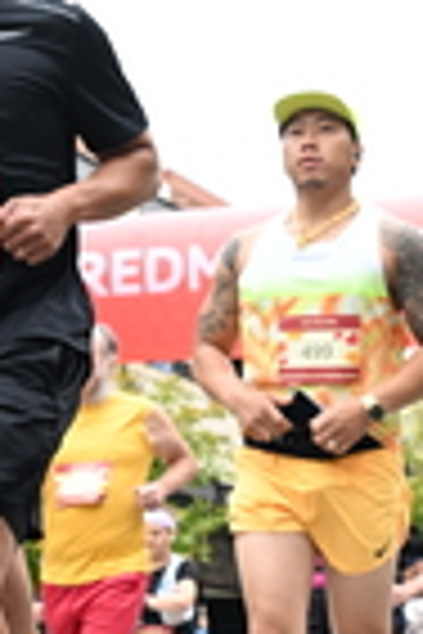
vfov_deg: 16.9
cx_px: 268
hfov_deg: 11.3
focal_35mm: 121
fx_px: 2132
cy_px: 333
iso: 2000
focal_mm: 31
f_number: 4
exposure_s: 1/640
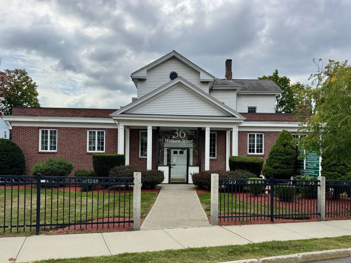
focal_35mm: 24
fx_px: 243
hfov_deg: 71.6
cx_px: 176
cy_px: 132
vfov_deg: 56.8
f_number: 1.78
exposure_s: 1/3802
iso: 80
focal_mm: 6.76
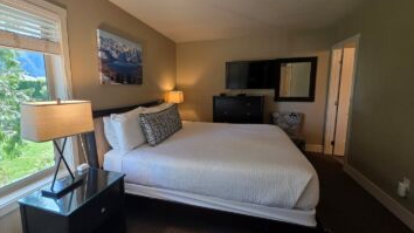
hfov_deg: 99.0
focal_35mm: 16
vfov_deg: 67.0
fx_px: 176
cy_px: 111
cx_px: 185
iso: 200
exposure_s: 1/120
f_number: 1.9
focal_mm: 2.2
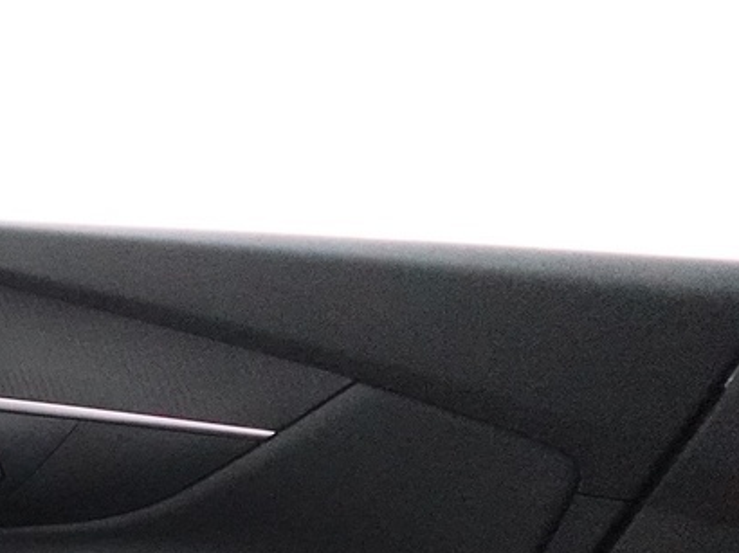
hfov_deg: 18.4
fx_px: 1622
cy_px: 929
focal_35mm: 76
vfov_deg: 16.8
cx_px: -685
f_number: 2
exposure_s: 1/80
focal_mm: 7.6
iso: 4000
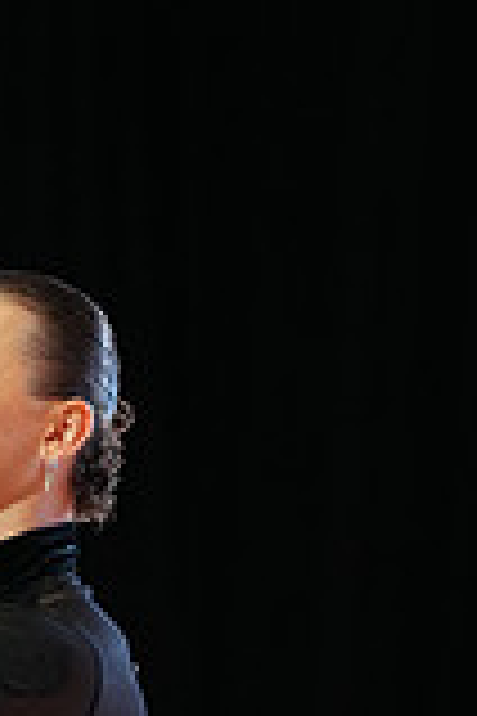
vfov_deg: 3.4
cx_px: -380
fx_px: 12083
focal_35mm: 608
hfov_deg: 2.3
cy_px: 1162
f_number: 4
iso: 2500
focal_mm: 167
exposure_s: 1/250
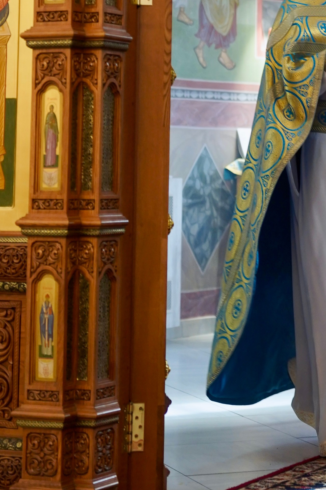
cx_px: 331
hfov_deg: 12.9
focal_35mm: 105
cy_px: 6
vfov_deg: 18.9
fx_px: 1427
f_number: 2.8
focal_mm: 49.5
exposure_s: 1/160
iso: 800
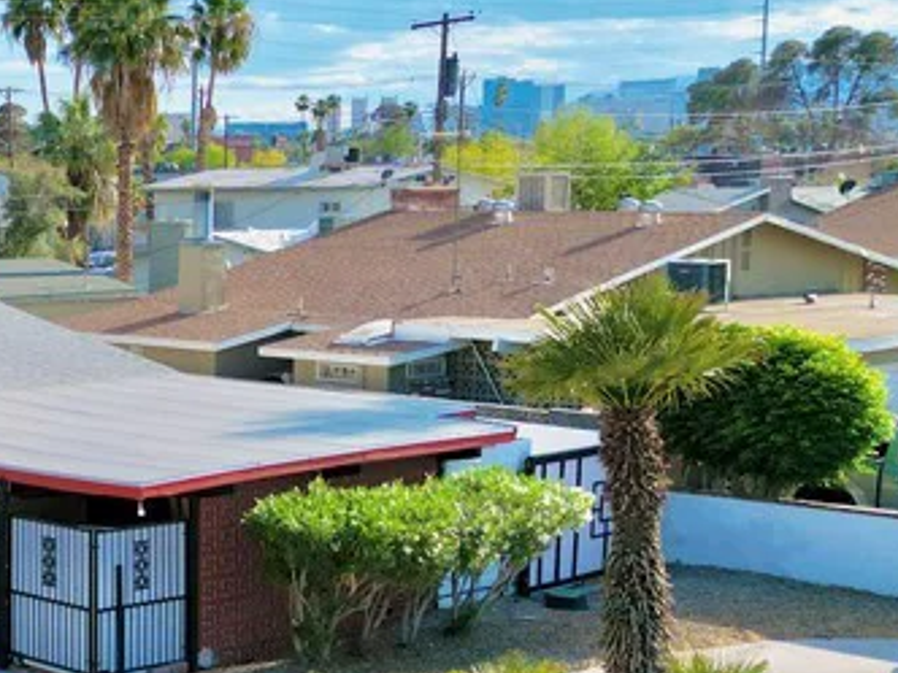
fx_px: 1920
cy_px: 454
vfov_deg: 19.8
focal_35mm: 74
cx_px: -124
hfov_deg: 24.3
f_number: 1.7
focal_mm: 6.72
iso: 150
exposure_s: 1/3200
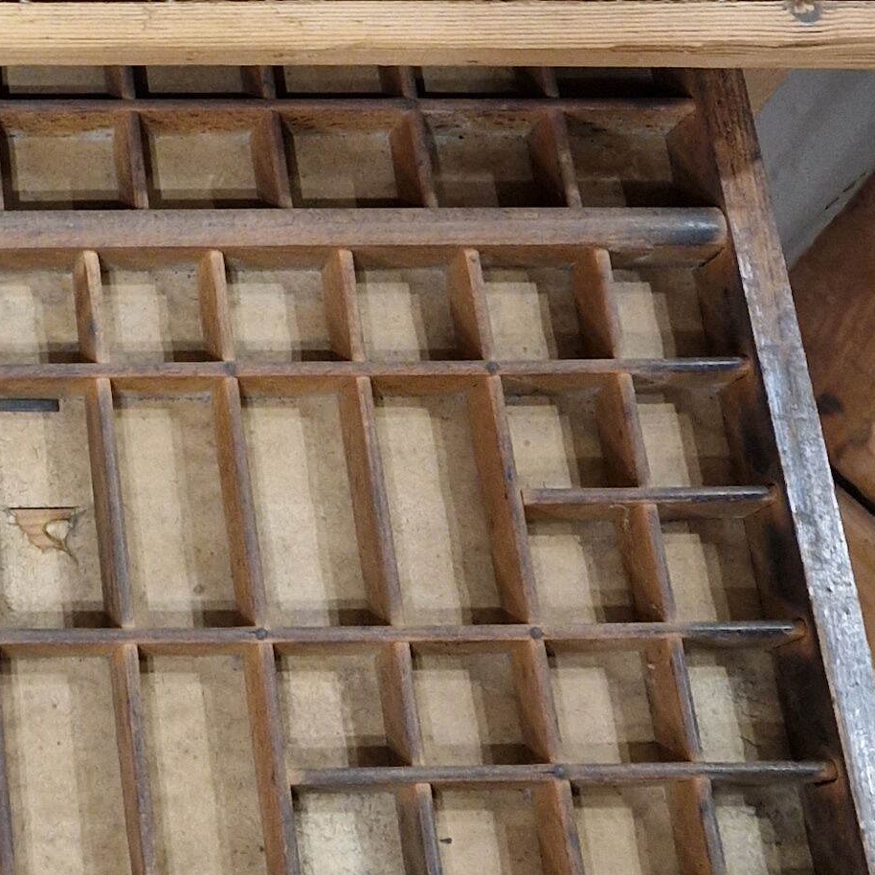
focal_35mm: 89
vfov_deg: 18.4
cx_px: -361
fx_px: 2545
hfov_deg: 17.8
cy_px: -201
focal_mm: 5.4
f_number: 1.8
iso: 320
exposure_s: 1/100
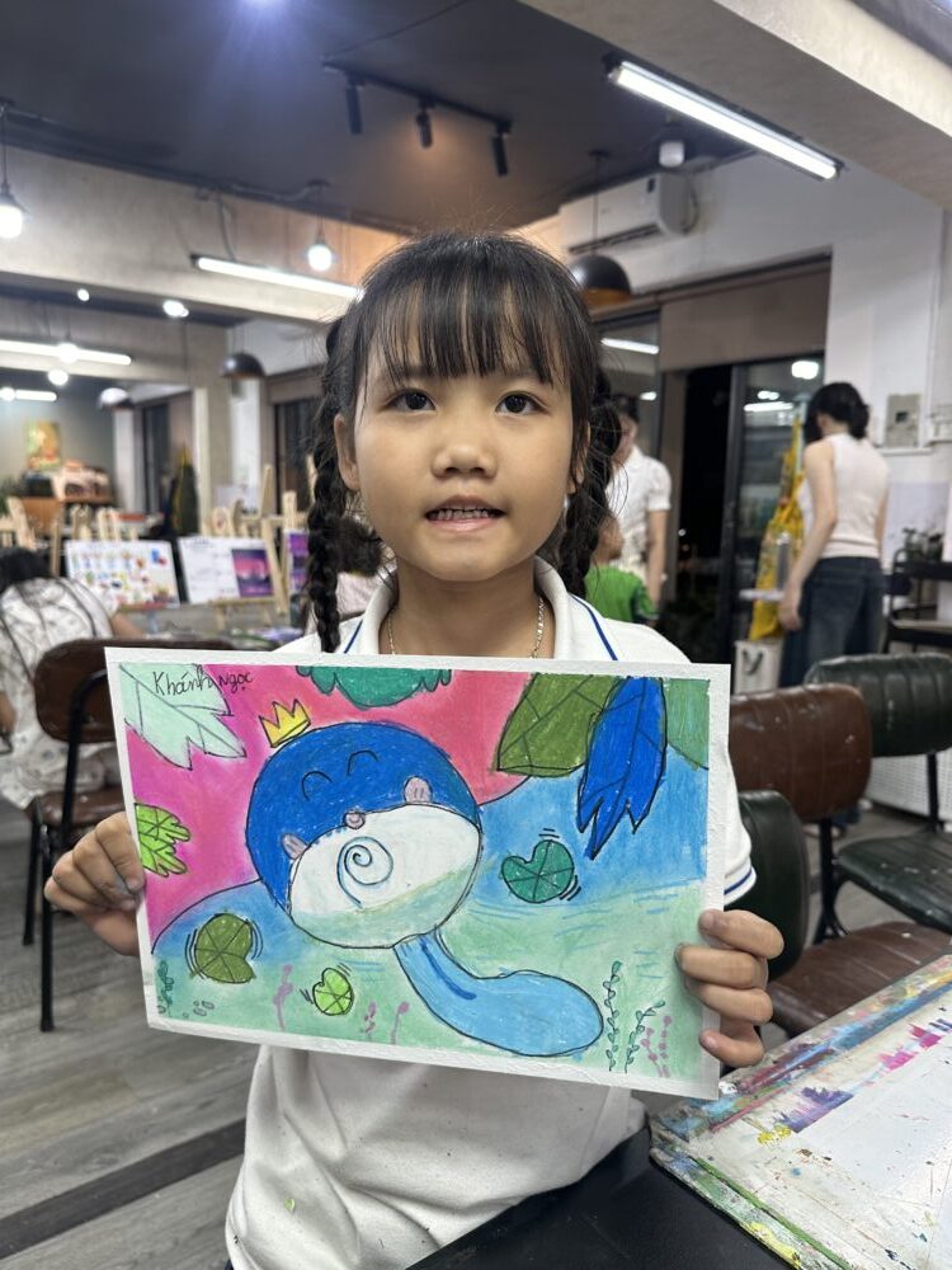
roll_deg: -2.7
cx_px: 476
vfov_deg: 71.6
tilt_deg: -8.1
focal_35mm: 24
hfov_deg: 56.8
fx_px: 880
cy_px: 635
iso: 160
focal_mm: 6.86
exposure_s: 1/100
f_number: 1.78
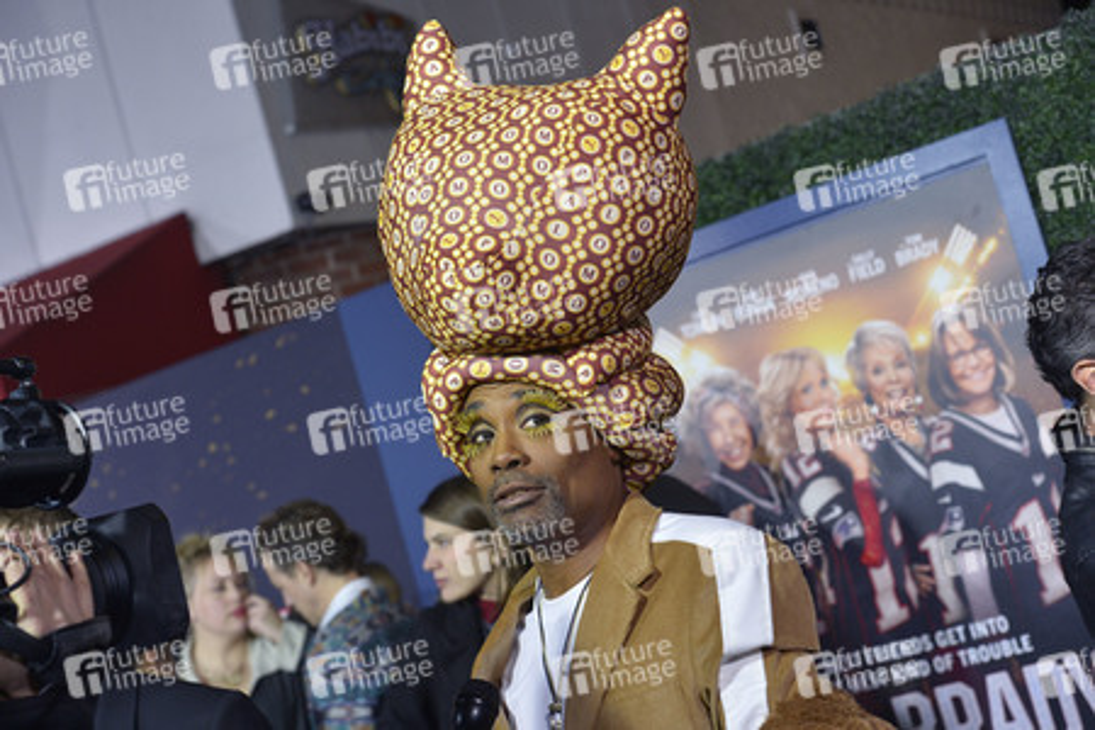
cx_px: 548
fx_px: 2129
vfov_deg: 19.5
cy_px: 365
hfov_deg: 28.8
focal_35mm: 70
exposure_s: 1/320
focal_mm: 70
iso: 2000
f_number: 6.3
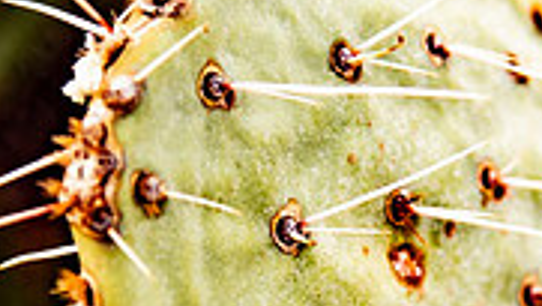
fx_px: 3968
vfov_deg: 4.4
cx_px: 329
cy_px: 196
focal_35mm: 276
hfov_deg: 7.8
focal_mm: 82
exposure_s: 1/500
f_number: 4
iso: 100
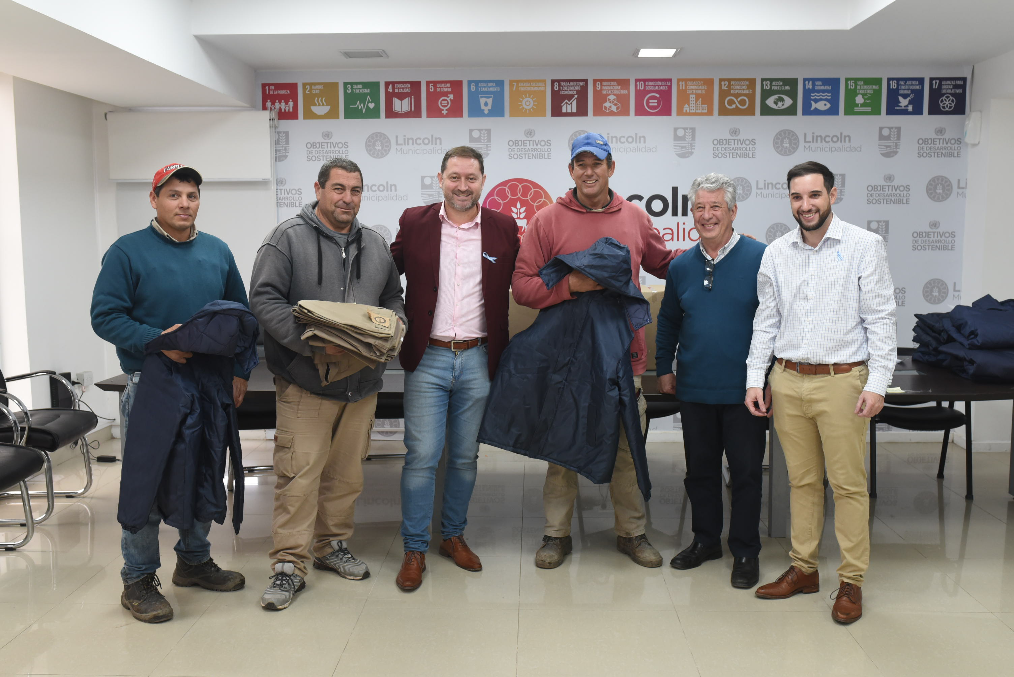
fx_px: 986
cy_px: 338
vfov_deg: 37.9
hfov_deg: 54.4
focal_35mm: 35
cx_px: 507
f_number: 5.6
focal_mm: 35
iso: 1600
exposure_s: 1/160
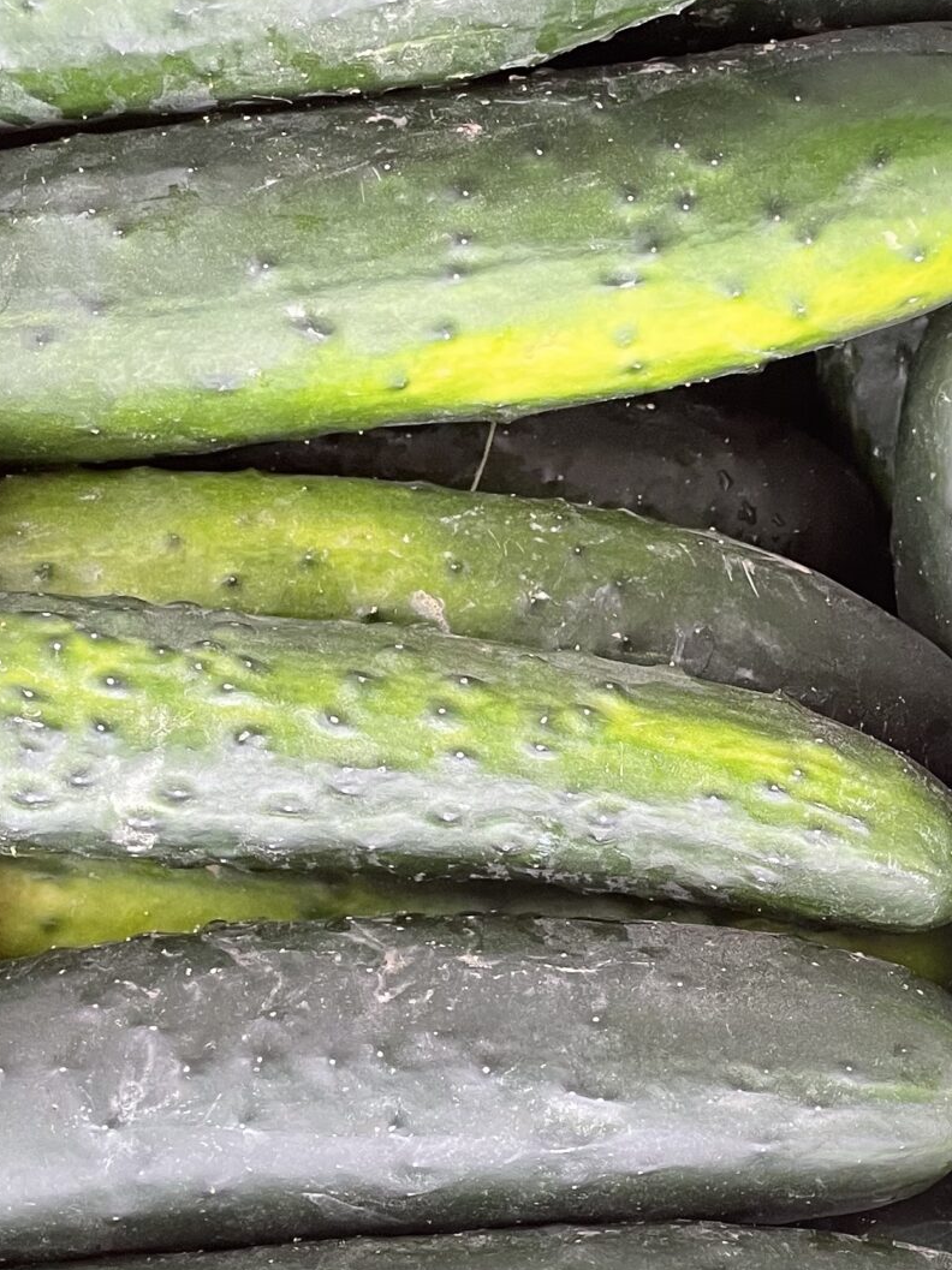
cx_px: 857
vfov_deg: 30.5
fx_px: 2312
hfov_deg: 22.7
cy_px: 849
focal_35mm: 63
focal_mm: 4.2
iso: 125
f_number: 1.6
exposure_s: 1/60
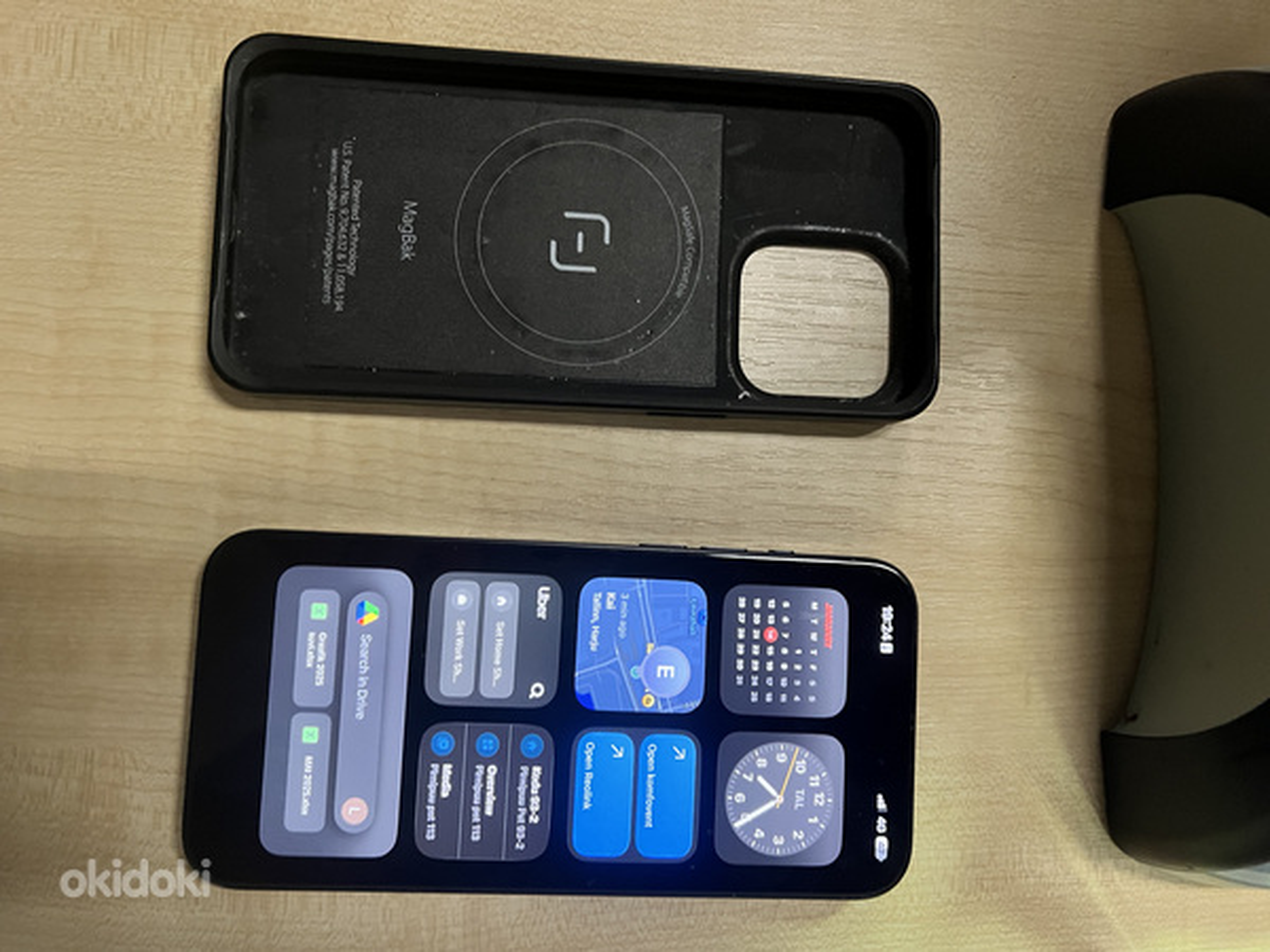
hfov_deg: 67.3
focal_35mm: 26
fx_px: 954
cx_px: 635
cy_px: 476
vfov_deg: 53.1
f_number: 1.5
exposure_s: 1/33
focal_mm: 5.7
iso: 500
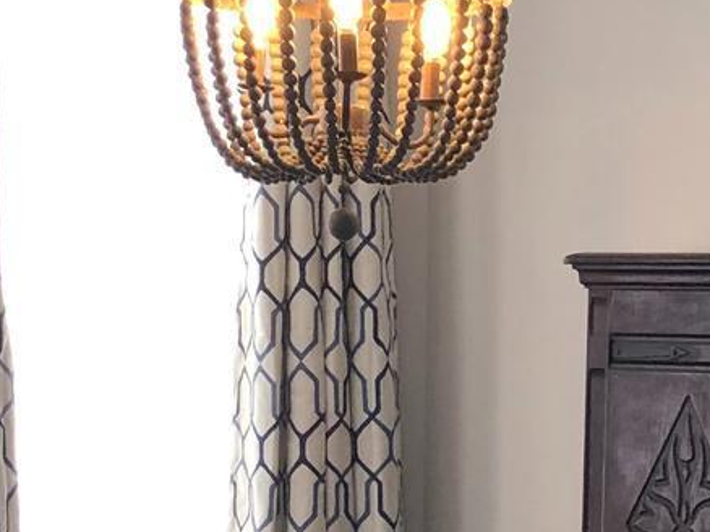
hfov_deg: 15.1
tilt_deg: -9.8
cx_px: 384
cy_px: 770
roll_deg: +0.1
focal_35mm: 131
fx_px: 2685
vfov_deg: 10.9
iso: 25
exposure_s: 1/40
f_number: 1.8
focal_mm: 3.99
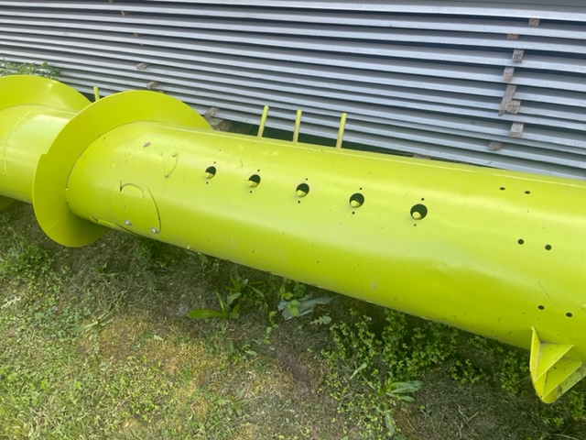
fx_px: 440
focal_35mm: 26
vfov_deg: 53.1
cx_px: 293
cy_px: 220
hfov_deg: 67.3
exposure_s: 1/367
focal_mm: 4.2
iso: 32
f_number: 1.6
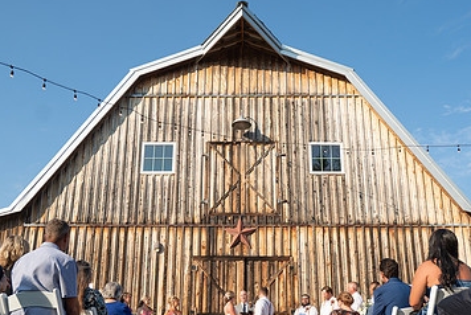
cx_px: 243
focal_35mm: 40
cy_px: 195
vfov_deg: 33.3
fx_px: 524
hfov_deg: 48.4
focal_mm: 24
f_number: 4
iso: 100
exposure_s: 1/800
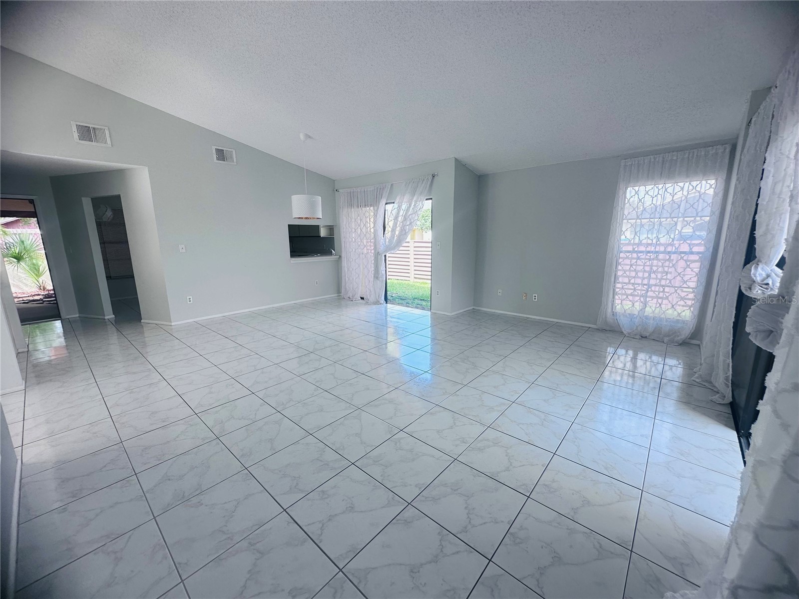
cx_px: 400
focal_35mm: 14
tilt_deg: -11.4
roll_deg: +1.4
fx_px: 323
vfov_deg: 85.7
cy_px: 300
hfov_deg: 102.1
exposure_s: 1/113
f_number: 2.2
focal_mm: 2.22
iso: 40
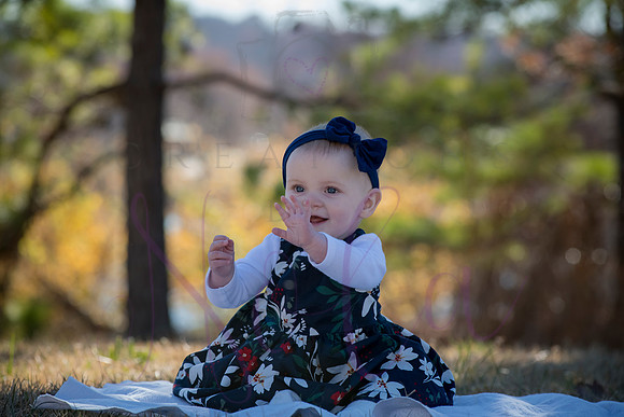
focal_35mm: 145
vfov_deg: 9.5
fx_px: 2514
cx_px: 312
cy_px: 208
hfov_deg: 14.2
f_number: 5.6
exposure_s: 1/640
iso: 400
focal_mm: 145
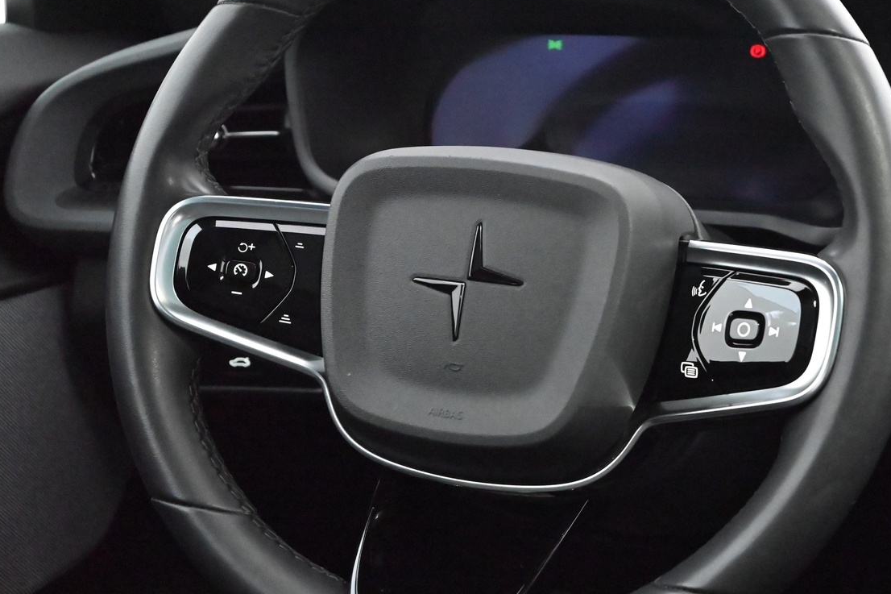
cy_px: 230
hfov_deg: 31.7
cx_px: 567
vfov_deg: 21.5
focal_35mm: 63
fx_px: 1559
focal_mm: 43
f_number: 5.6
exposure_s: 1/60
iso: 18000
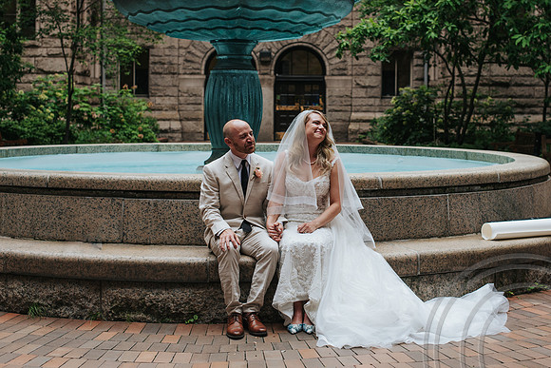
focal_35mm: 62
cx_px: 313
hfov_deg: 32.3
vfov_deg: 21.9
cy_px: 159
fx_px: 950
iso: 450
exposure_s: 1/400
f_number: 4
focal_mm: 50
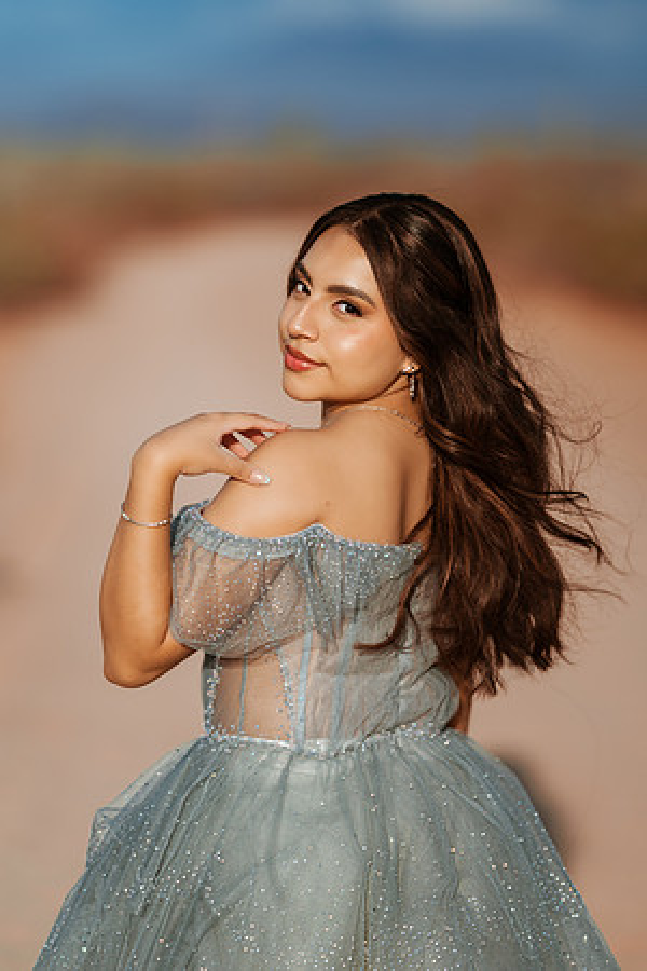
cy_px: 486
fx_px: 3639
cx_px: 324
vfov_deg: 15.2
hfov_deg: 10.2
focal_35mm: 135
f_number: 1.8
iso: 100
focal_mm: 135
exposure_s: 1/8000
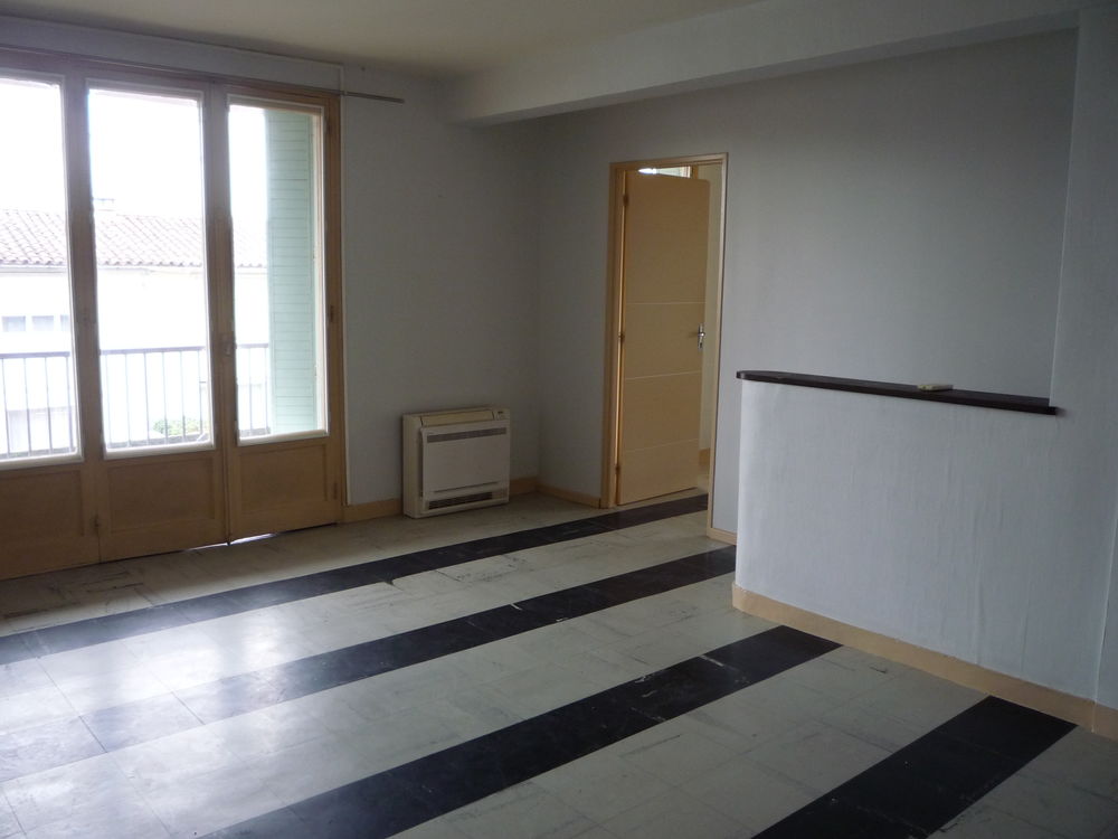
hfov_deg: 60.0
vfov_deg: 46.8
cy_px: 420
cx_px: 559
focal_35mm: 30
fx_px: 969
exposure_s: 1/30
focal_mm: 5.2
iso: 200
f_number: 3.3
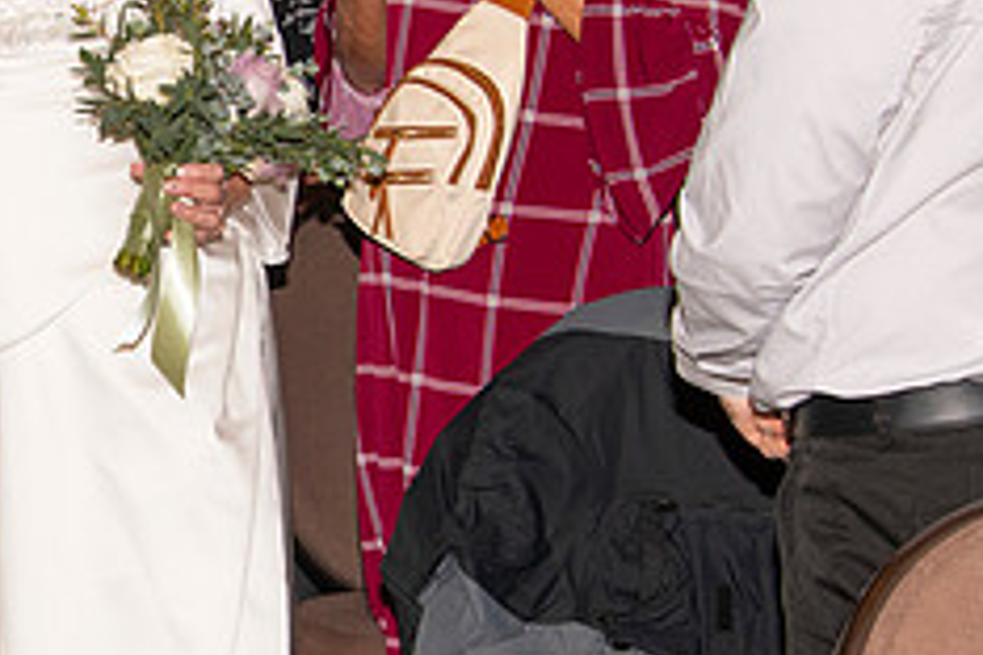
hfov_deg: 13.1
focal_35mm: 154
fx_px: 4205
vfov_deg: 8.9
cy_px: 204
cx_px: -76
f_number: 8
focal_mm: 62
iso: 1000
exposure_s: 1/160
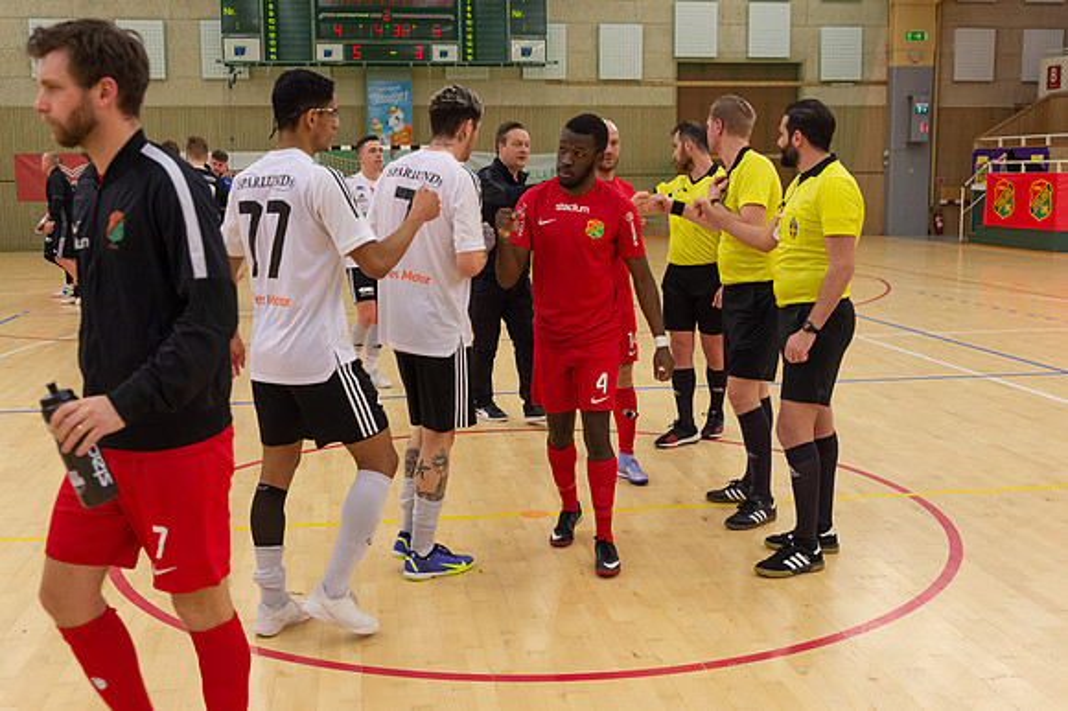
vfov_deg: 33.4
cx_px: 534
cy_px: 356
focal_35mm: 40
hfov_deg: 48.5
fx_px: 1186
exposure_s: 1/320
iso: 1100
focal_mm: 40
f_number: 4
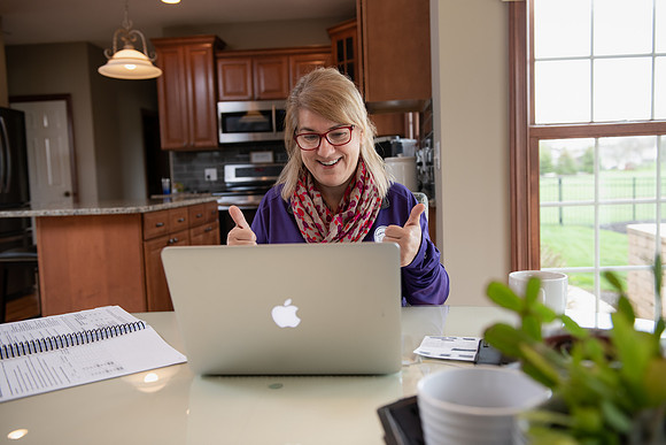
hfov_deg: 58.7
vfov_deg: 41.1
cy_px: 222
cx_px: 333
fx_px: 592
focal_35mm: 32
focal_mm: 32
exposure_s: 1/125
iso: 400
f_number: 3.5
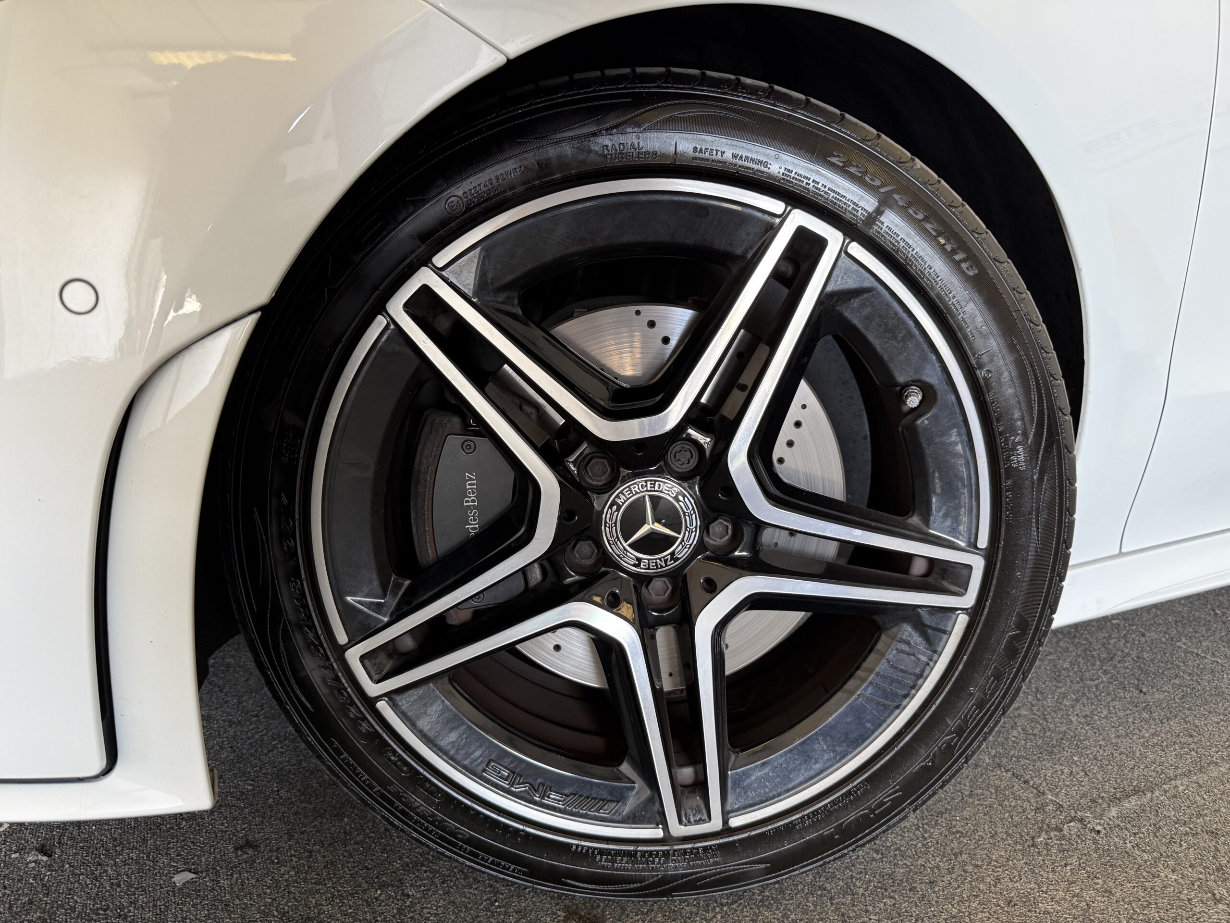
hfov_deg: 71.6
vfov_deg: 56.8
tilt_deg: -12.1
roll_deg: -2.2
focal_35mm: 24
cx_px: 615
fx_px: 853
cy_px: 462
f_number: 1.78
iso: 200
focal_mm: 6.76
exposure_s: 1/60
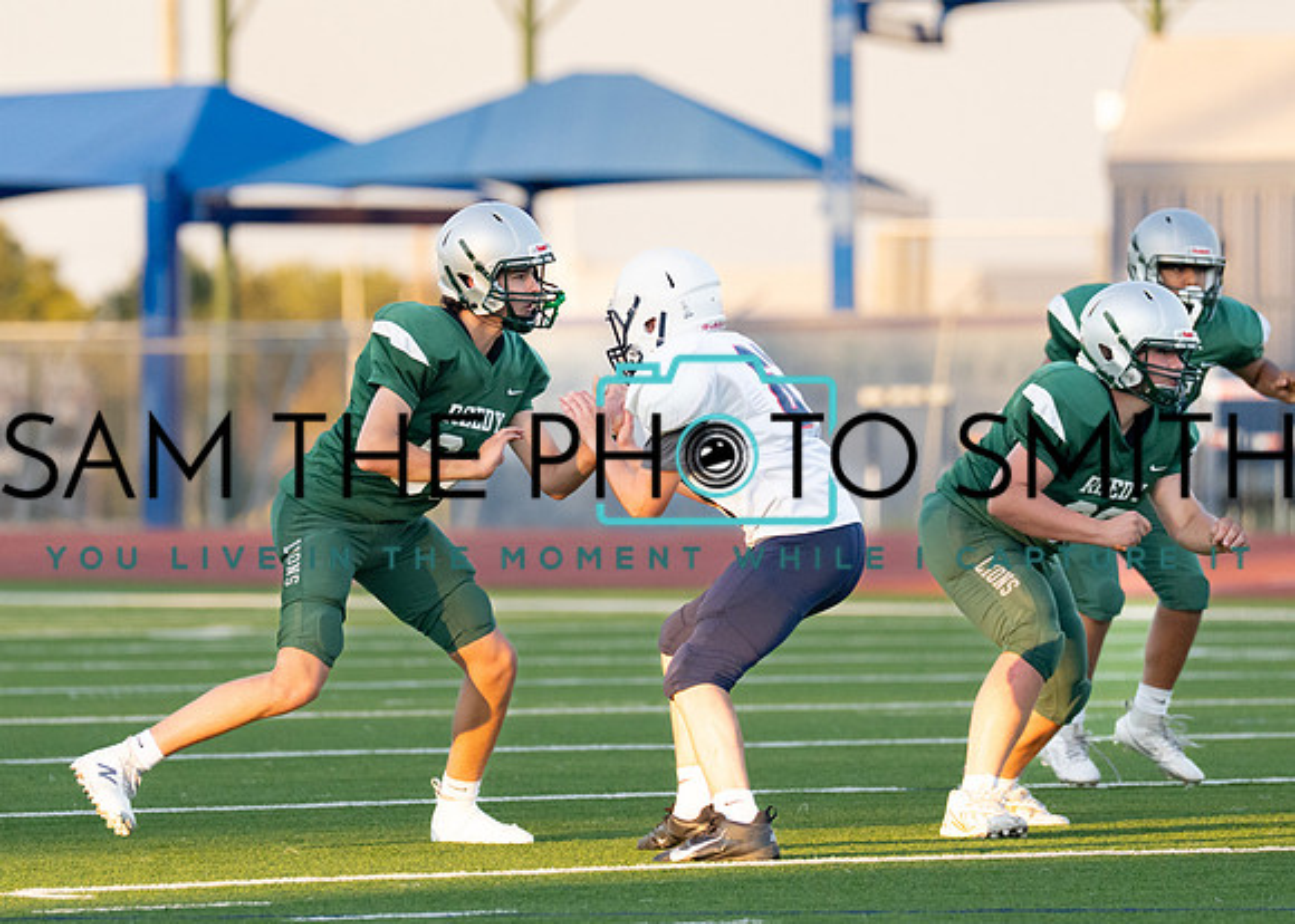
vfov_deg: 3.2
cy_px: 389
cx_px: 458
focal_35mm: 448
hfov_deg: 4.5
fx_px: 16471
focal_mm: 200
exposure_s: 1/2500
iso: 1000
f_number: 2.8
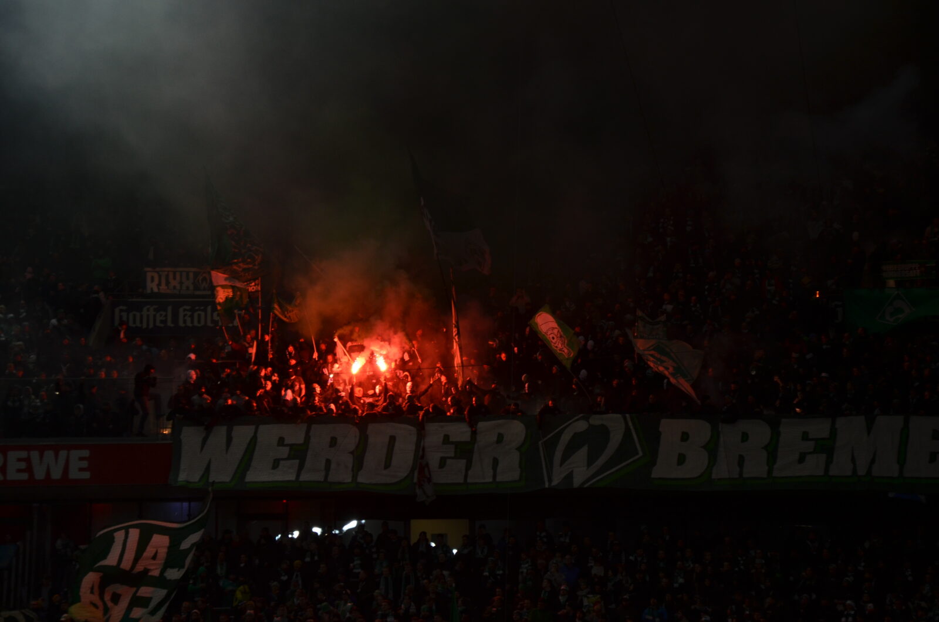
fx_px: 2929
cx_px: 470
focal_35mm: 112
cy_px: 311
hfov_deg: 18.2
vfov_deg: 12.1
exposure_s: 1/320
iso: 400
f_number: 5.3
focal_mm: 75
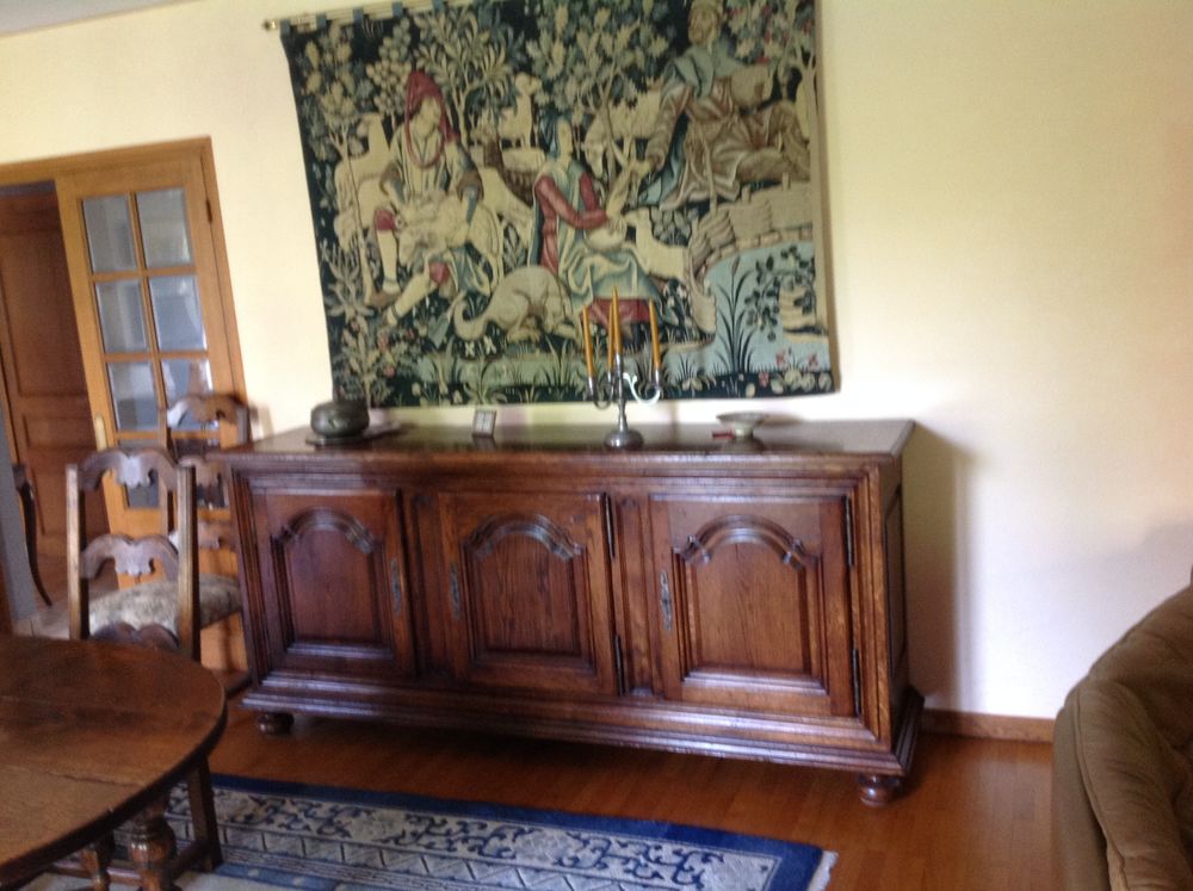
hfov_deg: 52.7
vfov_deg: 40.6
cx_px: 596
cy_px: 446
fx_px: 1204
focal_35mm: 35
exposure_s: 1/15
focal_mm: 4.28
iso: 160
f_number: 2.4
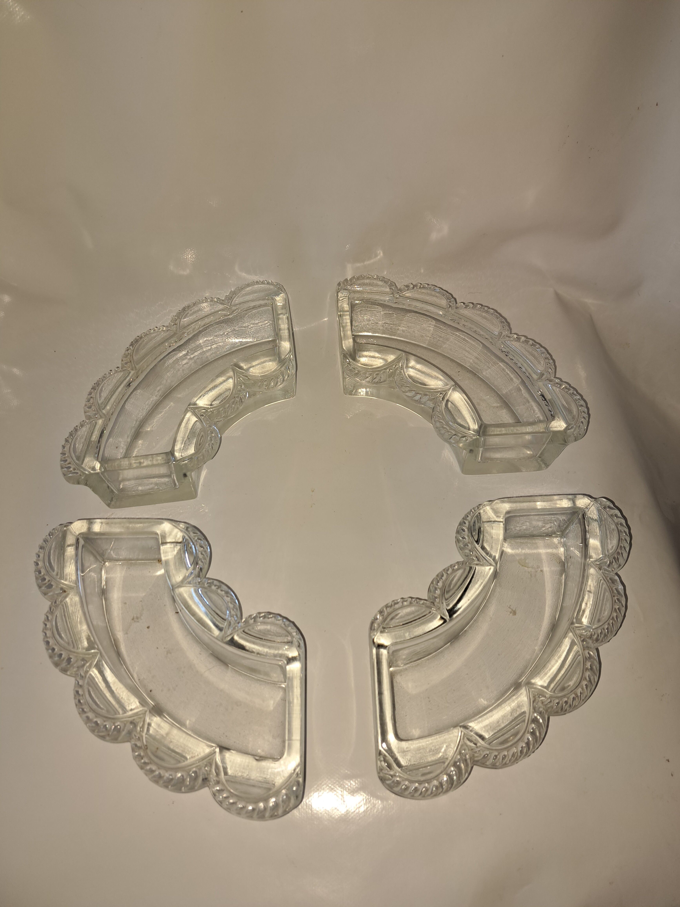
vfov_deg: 71.6
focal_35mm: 24
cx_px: 340
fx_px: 629
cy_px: 454
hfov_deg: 56.8
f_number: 1.8
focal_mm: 5.23
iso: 50
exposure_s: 1/50
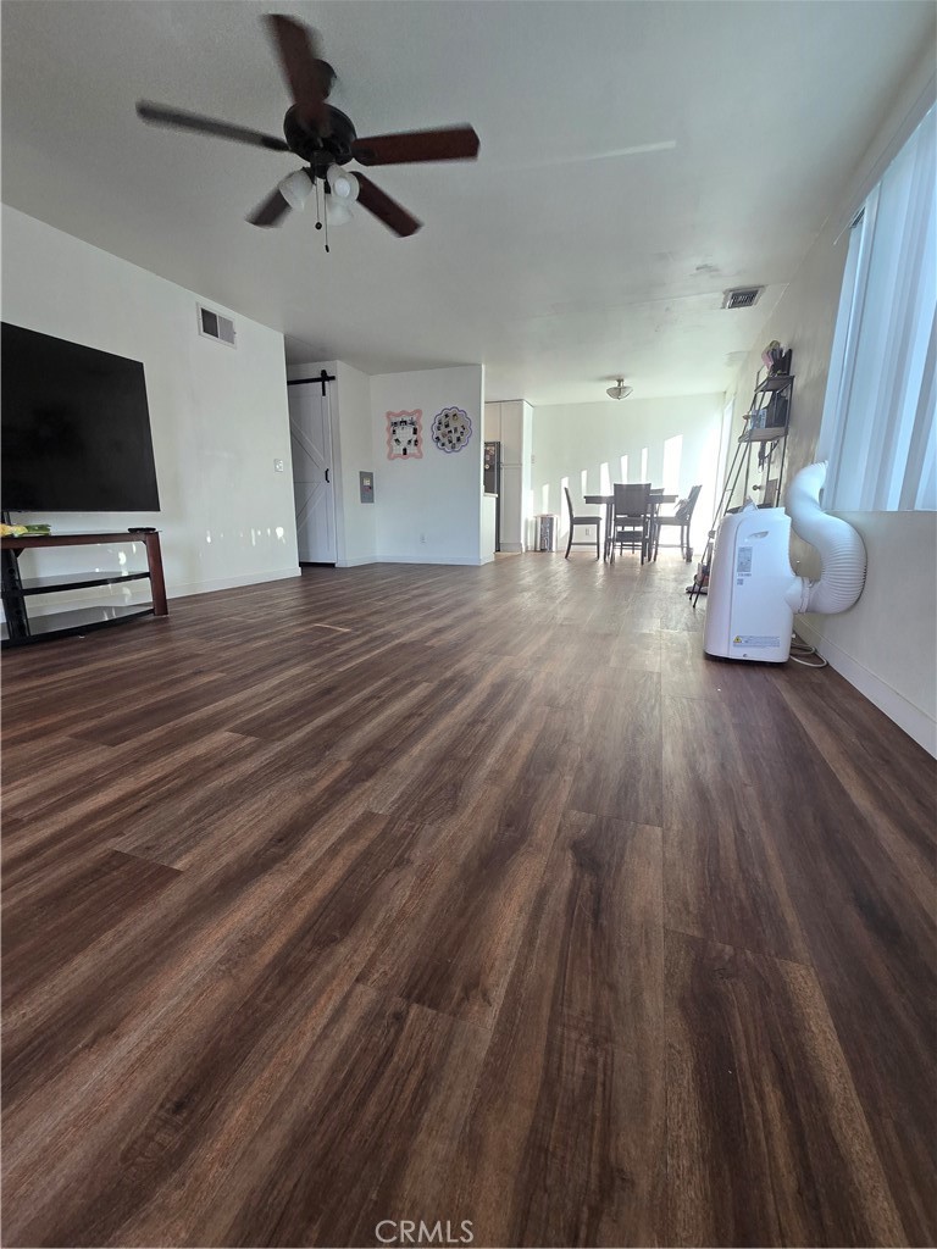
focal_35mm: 13
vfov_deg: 106.2
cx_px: 468
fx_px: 469
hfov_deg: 89.9
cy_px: 624
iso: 160
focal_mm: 2.2
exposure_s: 1/60
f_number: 2.2
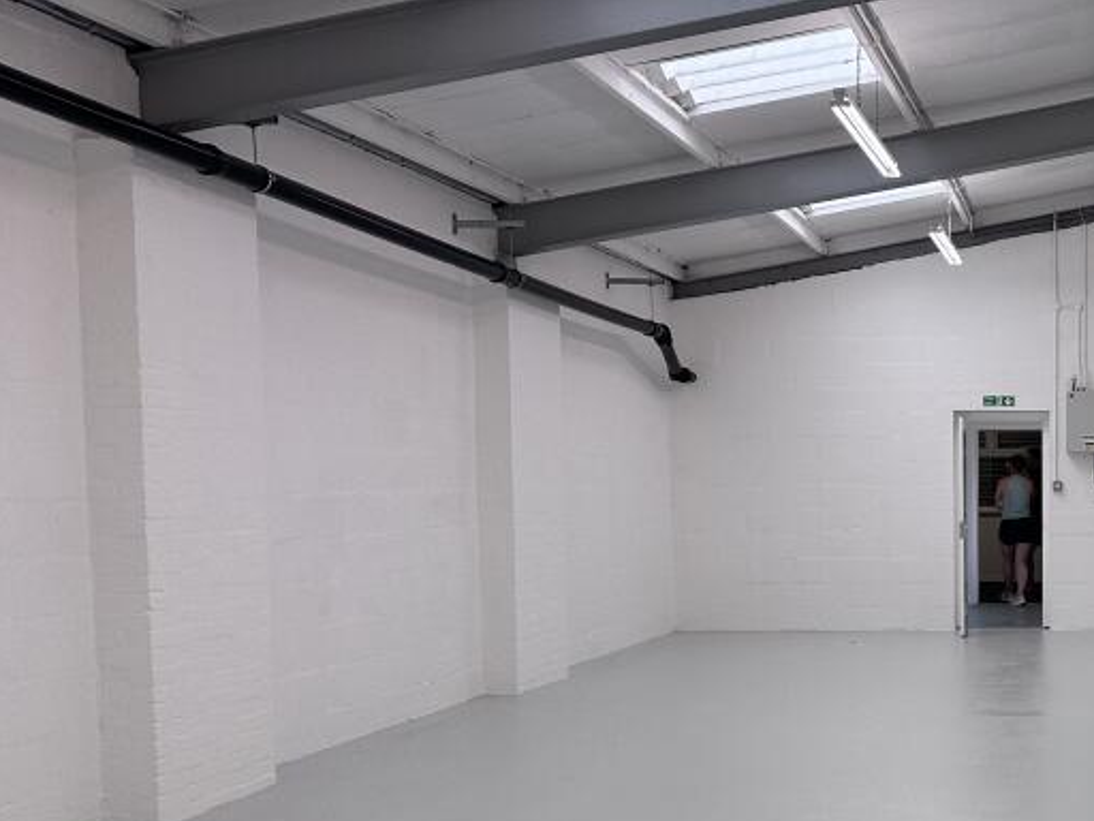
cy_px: 579
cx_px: 1088
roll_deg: -0.4
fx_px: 1517
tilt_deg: -3.5
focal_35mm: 48
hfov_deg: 35.9
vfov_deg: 29.9
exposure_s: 1/376
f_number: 1.78
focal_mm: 6.86
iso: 80
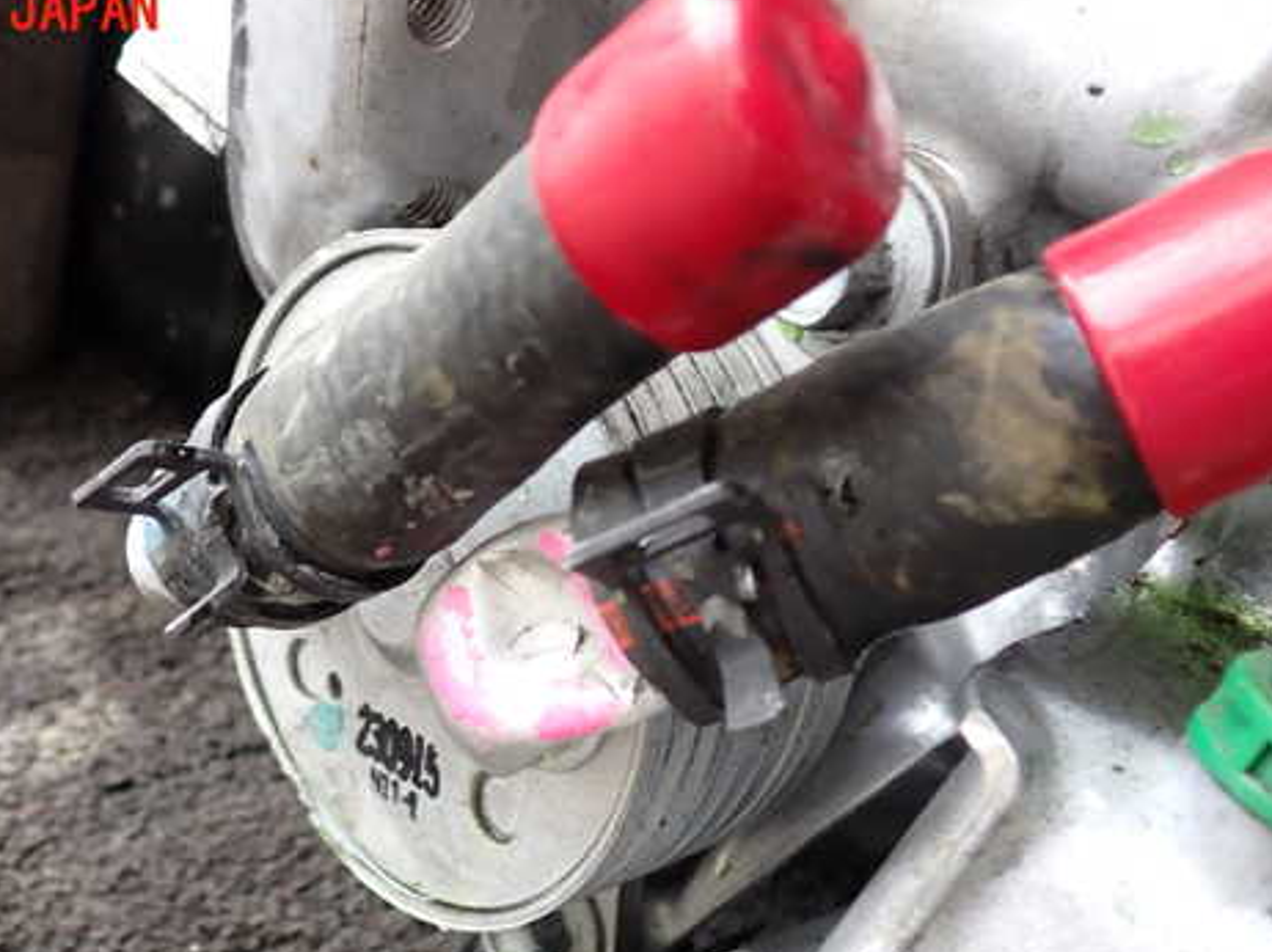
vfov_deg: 36.6
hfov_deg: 47.5
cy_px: 597
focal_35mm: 39
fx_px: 1432
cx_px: 485
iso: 100
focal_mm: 5.4
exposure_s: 1/60
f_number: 2.3
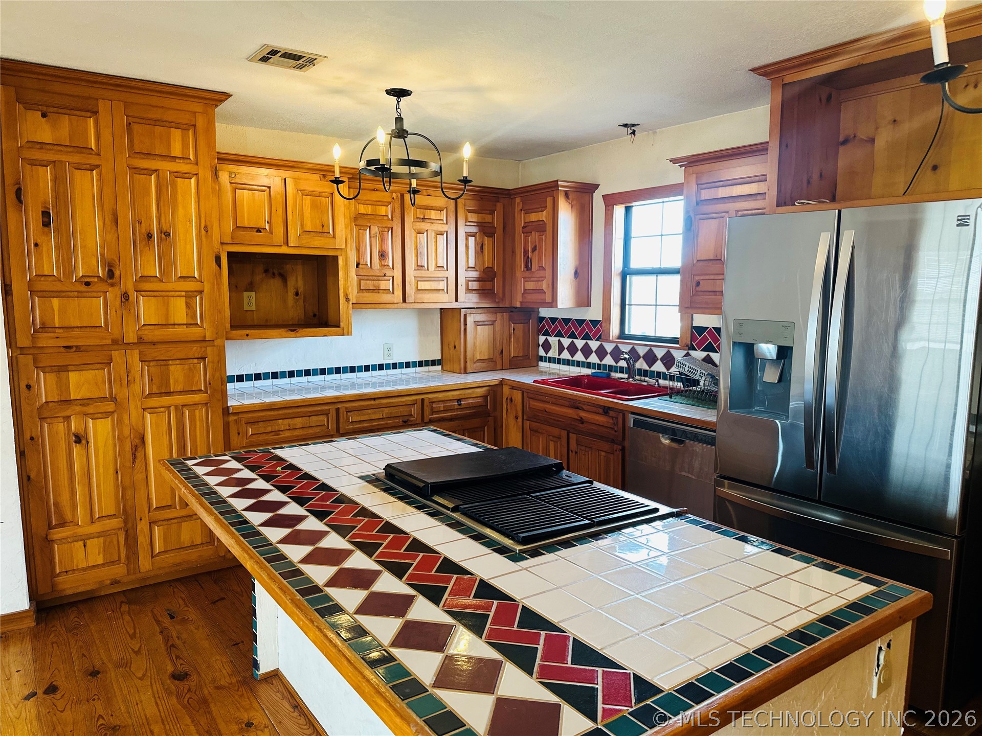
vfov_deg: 56.8
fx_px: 681
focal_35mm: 24
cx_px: 491
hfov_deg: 71.6
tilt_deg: -6.8
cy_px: 368
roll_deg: +0.3
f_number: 1.78
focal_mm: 6.86
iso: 250
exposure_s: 1/60
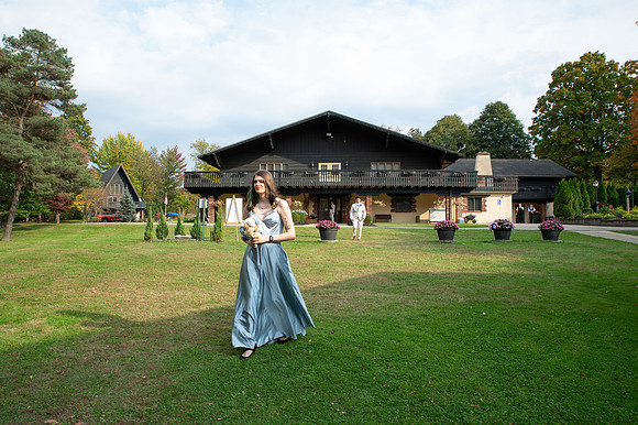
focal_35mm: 25
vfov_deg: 52.1
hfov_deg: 72.6
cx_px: 319
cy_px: 212
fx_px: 435
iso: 400
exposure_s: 1/200
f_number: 8
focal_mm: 24
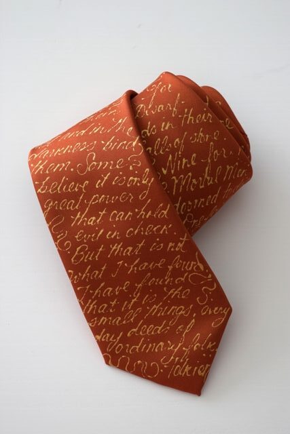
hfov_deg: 22.6
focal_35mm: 60
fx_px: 725
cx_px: 145
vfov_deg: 33.4
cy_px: 217
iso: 400
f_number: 6.3
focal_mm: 40
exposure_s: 1/160
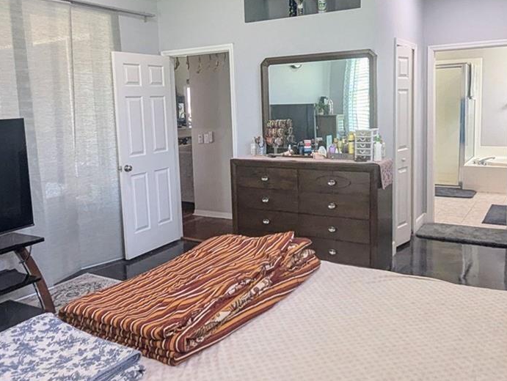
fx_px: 440
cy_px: 160
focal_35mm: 30
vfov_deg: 46.7
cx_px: 243
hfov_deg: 59.9
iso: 54
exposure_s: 1/30
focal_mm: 1.95
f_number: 2.2
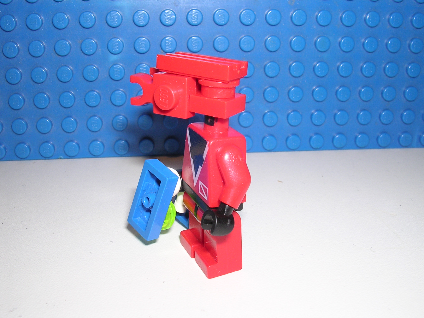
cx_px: 212
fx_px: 465
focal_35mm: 38
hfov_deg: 49.0
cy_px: 159
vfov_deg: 37.7
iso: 100
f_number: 5.6
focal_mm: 5.8
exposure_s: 1/60.1
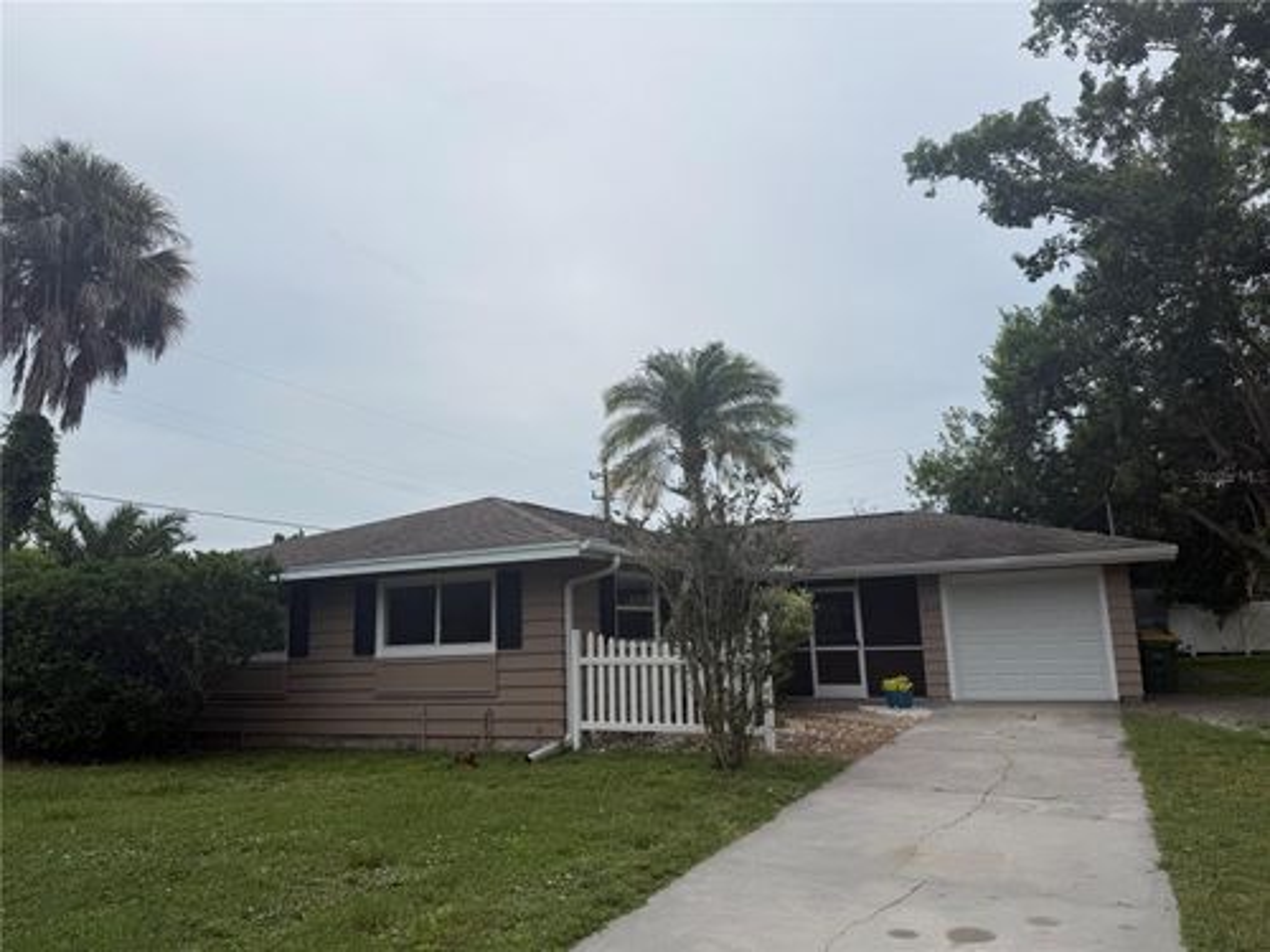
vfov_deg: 56.8
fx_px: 881
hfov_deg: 71.6
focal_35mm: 24
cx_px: 635
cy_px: 476
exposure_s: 1/8130
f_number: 1.78
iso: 80
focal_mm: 6.76
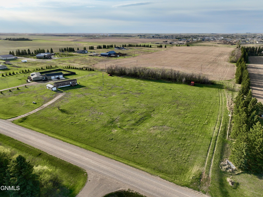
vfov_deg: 56.8
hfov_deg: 71.6
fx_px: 182
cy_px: 98
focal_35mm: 24
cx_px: 132
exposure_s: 1/2500
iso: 230
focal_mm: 12.29
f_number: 2.8
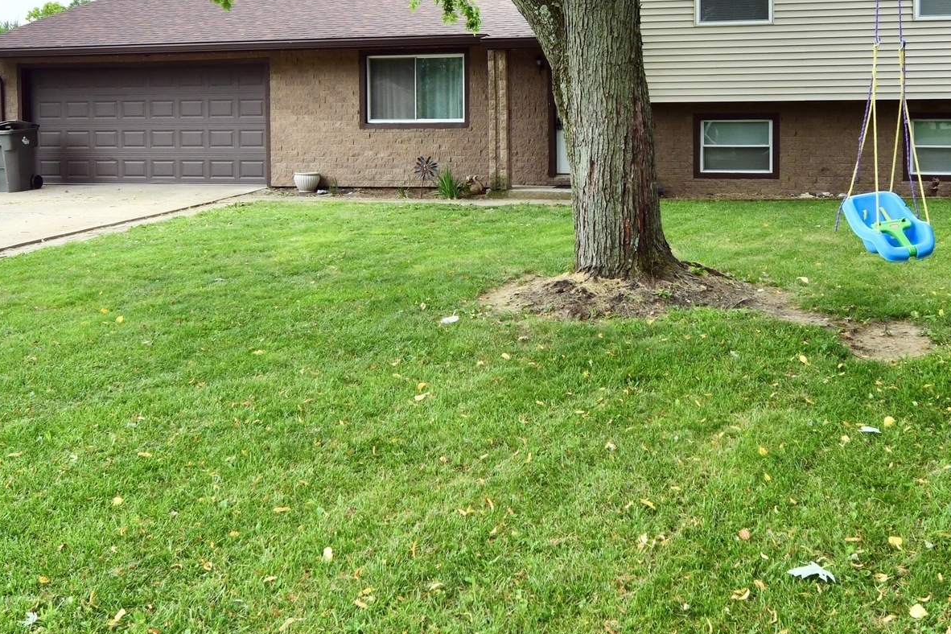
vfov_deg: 33.4
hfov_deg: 49.3
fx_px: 1030
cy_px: 142
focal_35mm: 39
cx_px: 562
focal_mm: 15
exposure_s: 1/200
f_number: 7.1
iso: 320
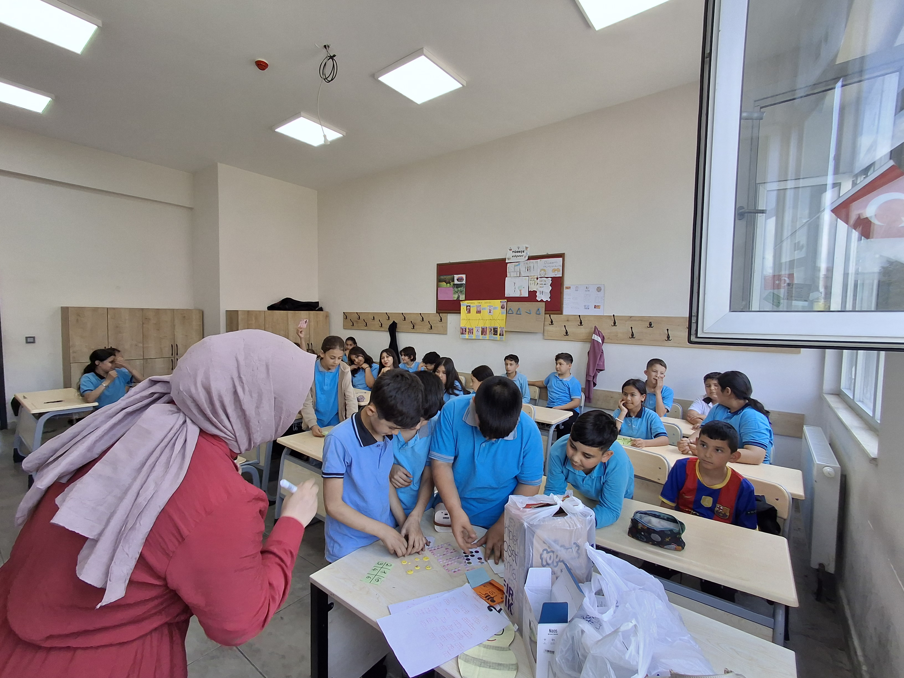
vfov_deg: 78.1
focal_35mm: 16
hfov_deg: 94.5
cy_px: 339
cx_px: 452
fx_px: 418
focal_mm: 1.64
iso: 40
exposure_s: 1/100
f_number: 2.2
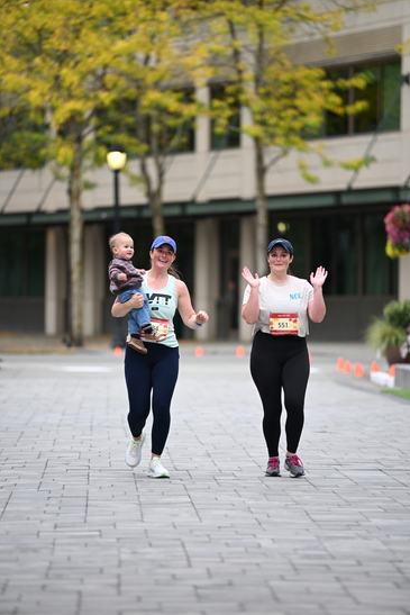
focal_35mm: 201
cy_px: 308
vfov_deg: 10.2
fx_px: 3431
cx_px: 205
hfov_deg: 6.8
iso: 640
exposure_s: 1/1600
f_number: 2.8
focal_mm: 200
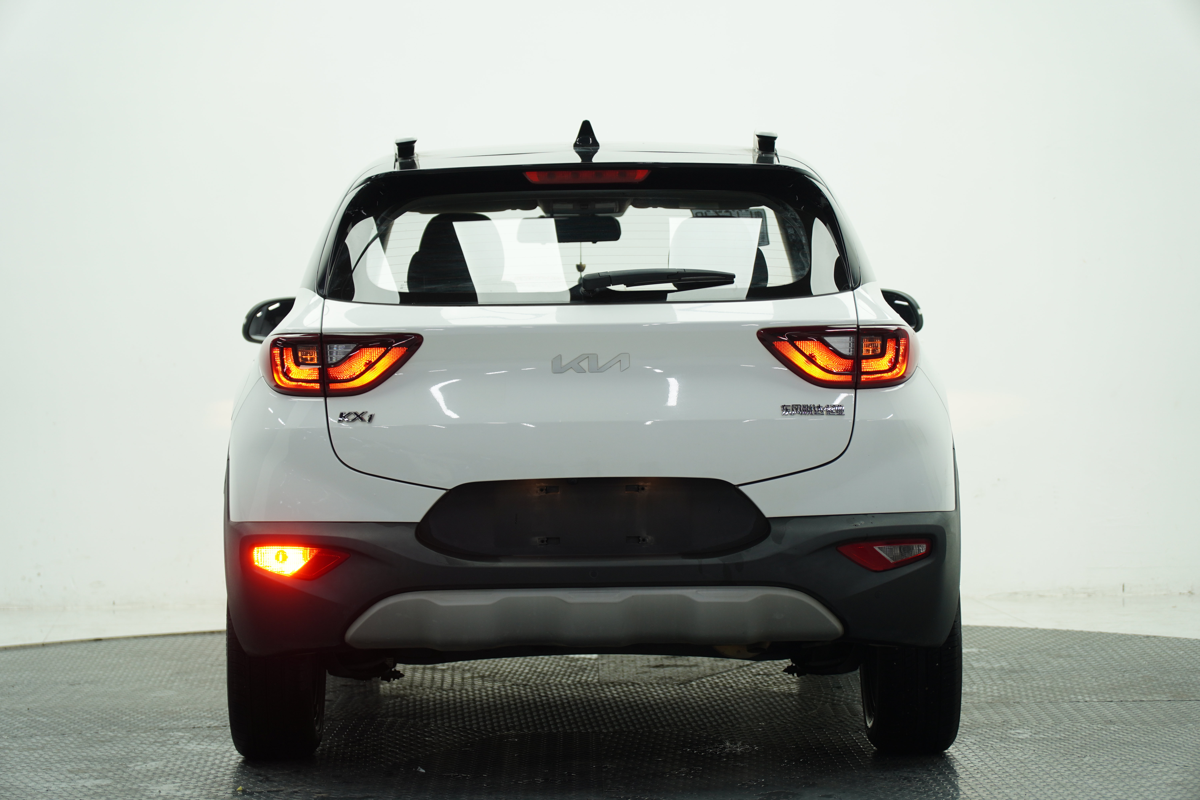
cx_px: 600
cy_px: 400
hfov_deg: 19.5
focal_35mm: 105
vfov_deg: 13.0
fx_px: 3500
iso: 160
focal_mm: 70
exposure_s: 1/125
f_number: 2.8
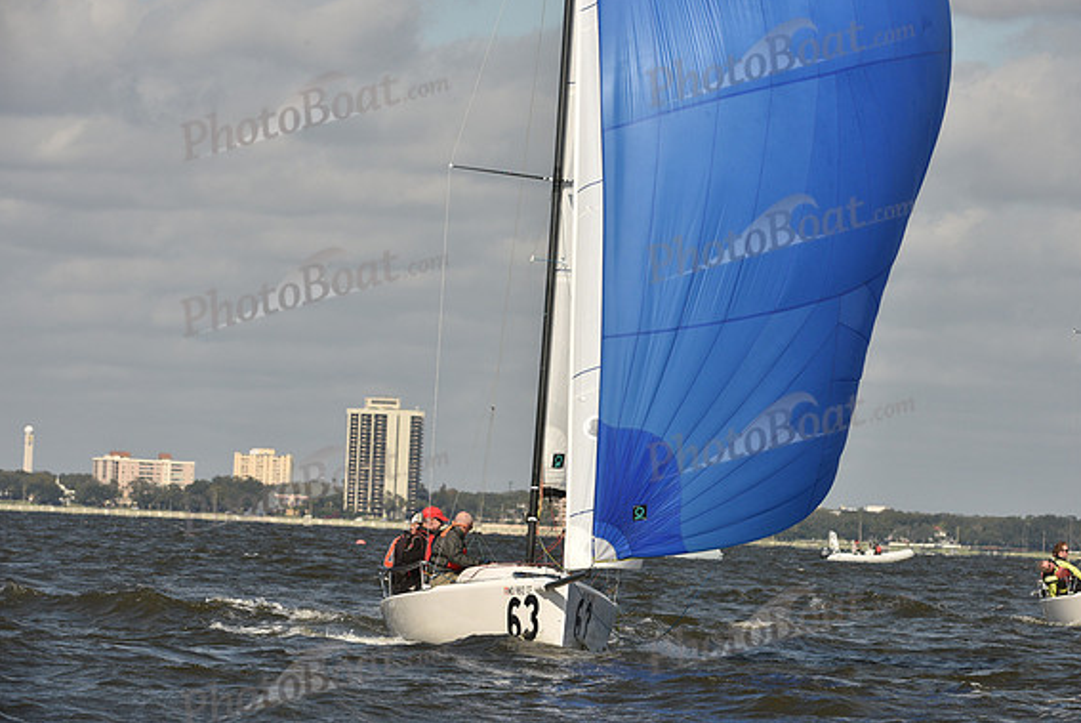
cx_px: 549
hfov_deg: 7.5
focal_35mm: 276
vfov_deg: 5.0
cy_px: 360
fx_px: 8294
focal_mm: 270
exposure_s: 1/1250
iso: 500
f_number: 11
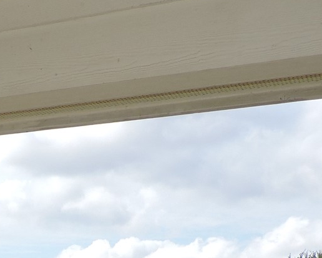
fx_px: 886
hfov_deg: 18.9
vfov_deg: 15.3
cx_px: -109
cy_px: 383
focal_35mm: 93
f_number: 3
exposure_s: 1/1250
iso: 100
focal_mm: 4.3
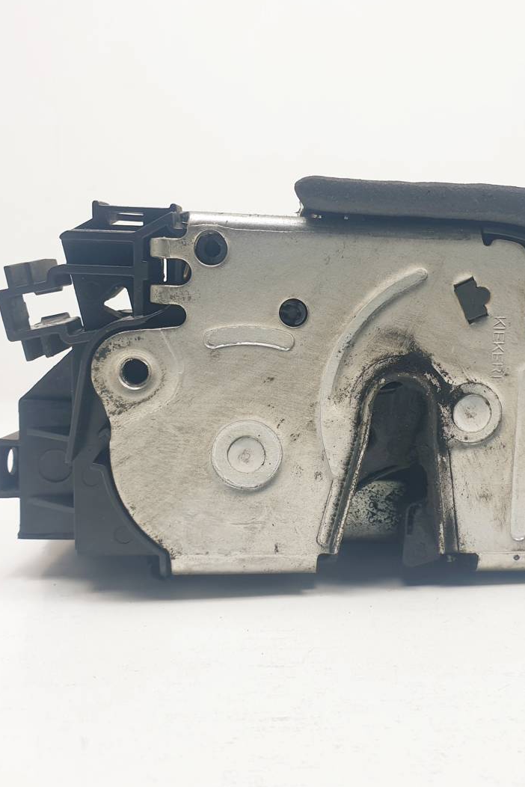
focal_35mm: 37
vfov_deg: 51.9
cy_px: 397
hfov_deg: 35.3
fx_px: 809
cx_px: 386
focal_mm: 4.3
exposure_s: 1/225
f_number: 2.4
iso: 50
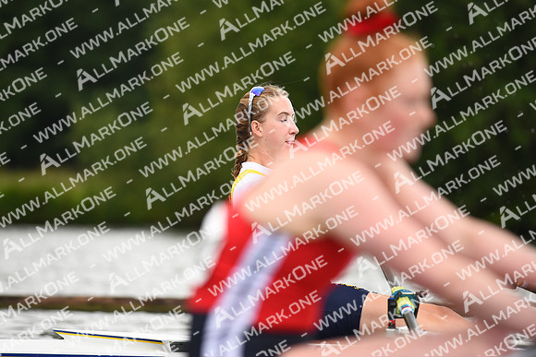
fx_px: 4468
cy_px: 178
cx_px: 268
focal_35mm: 300
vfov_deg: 4.6
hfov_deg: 6.9
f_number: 4
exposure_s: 1/1600
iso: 500
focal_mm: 300
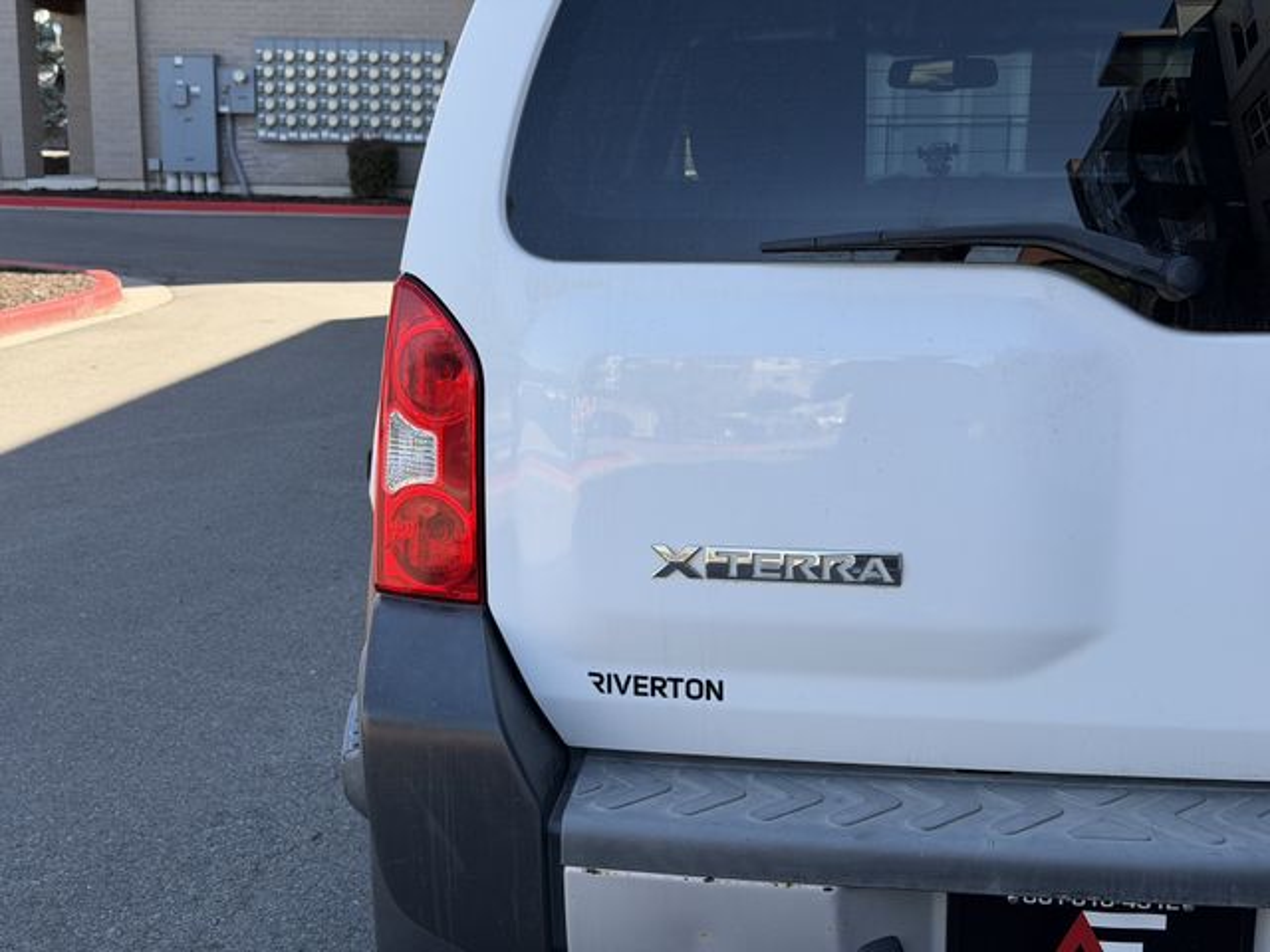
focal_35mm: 48
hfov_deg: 39.7
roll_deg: -1.0
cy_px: 476
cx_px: 635
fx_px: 1761
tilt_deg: -10.1
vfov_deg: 30.3
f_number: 1.78
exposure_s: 1/802
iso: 64
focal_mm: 6.76
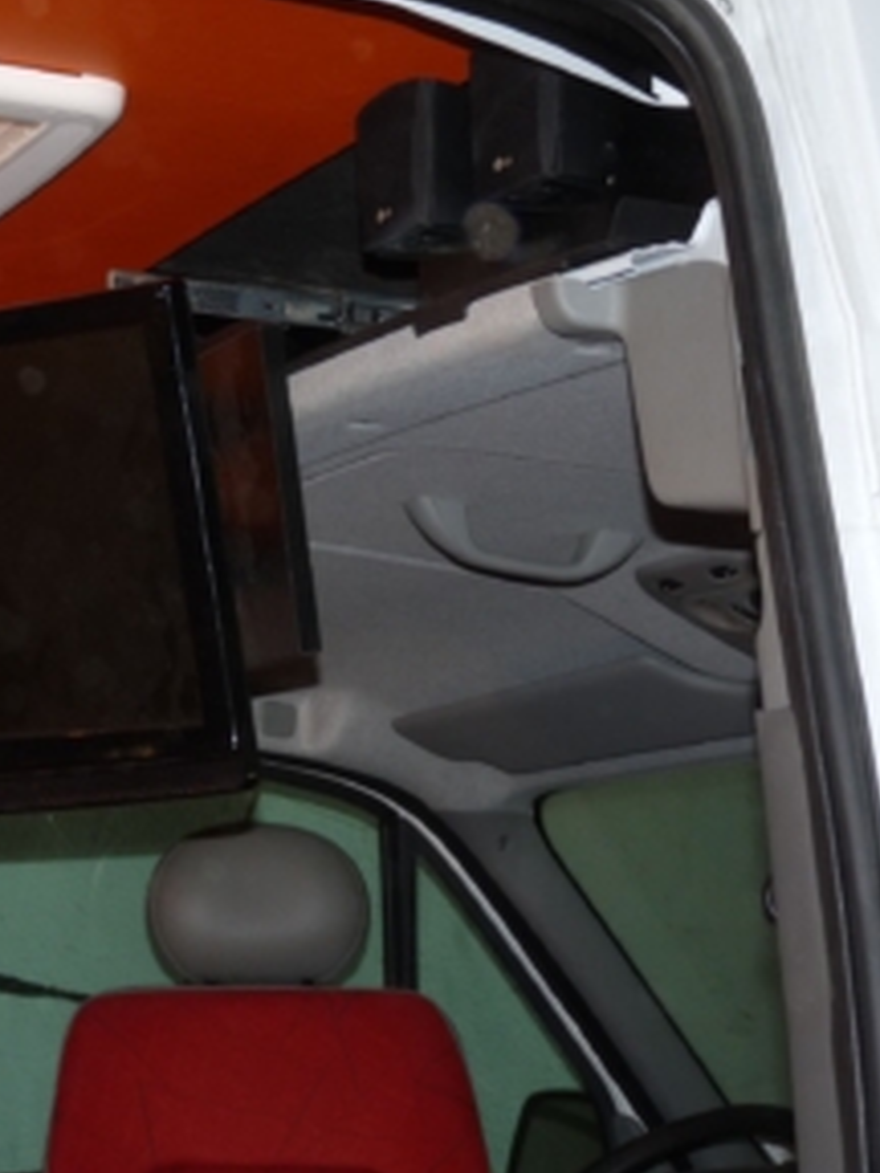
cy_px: 570
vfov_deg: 23.8
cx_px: 98
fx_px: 2779
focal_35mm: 82
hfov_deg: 17.7
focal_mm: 10.4
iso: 125
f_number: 3.2
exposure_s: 1/60
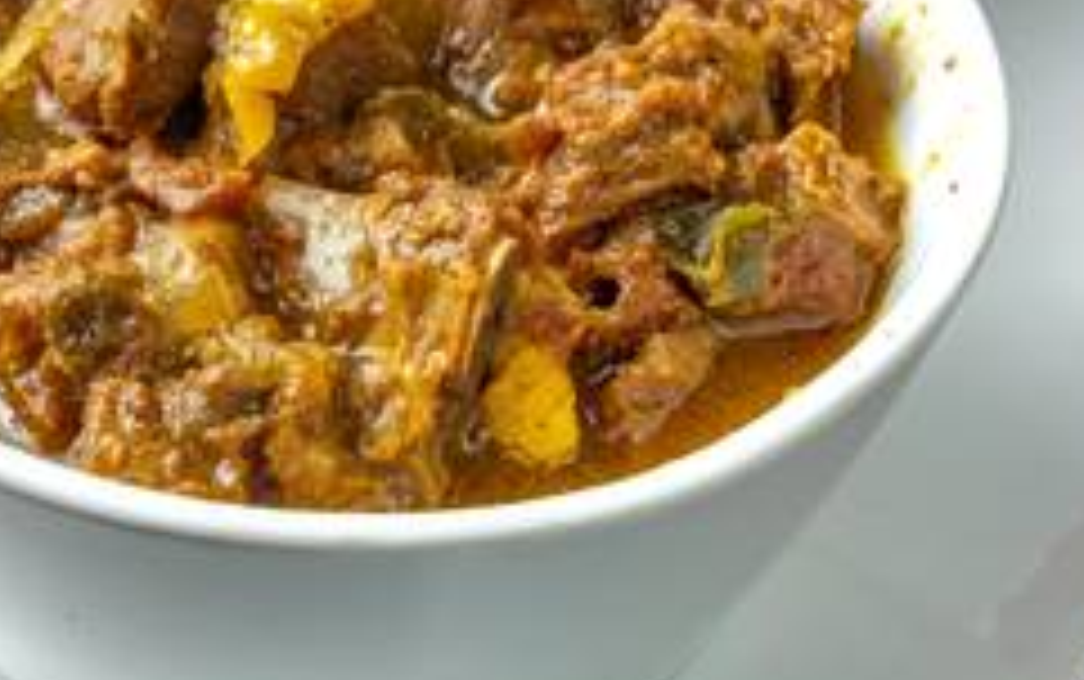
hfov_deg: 10.0
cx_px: 131
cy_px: 97
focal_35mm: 209
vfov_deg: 6.3
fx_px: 6179
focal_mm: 53.5
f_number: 7.1
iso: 125
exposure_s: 1/100
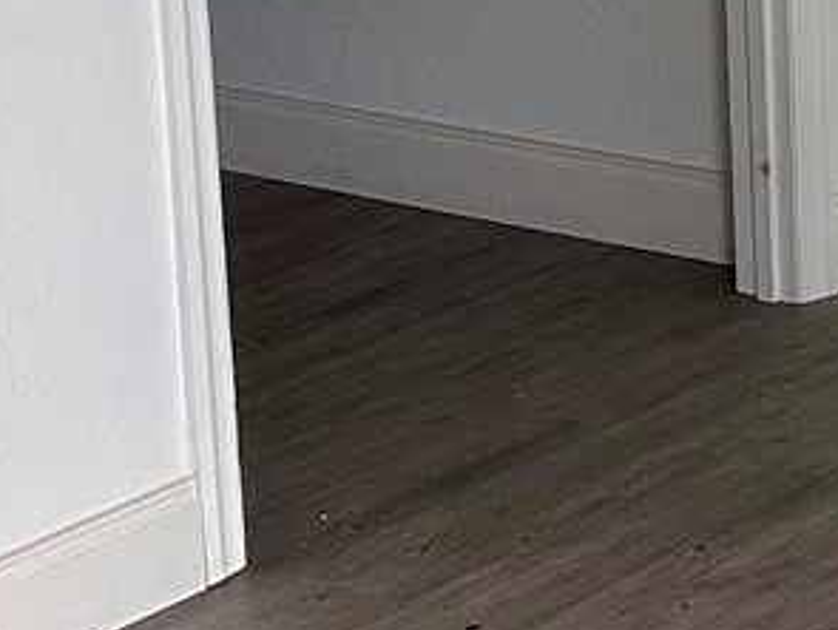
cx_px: 1784
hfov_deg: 12.8
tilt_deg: -6.2
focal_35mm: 130
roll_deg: +0.3
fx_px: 3151
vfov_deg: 10.7
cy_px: -511
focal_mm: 6.86
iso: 250
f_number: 1.78
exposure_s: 1/119
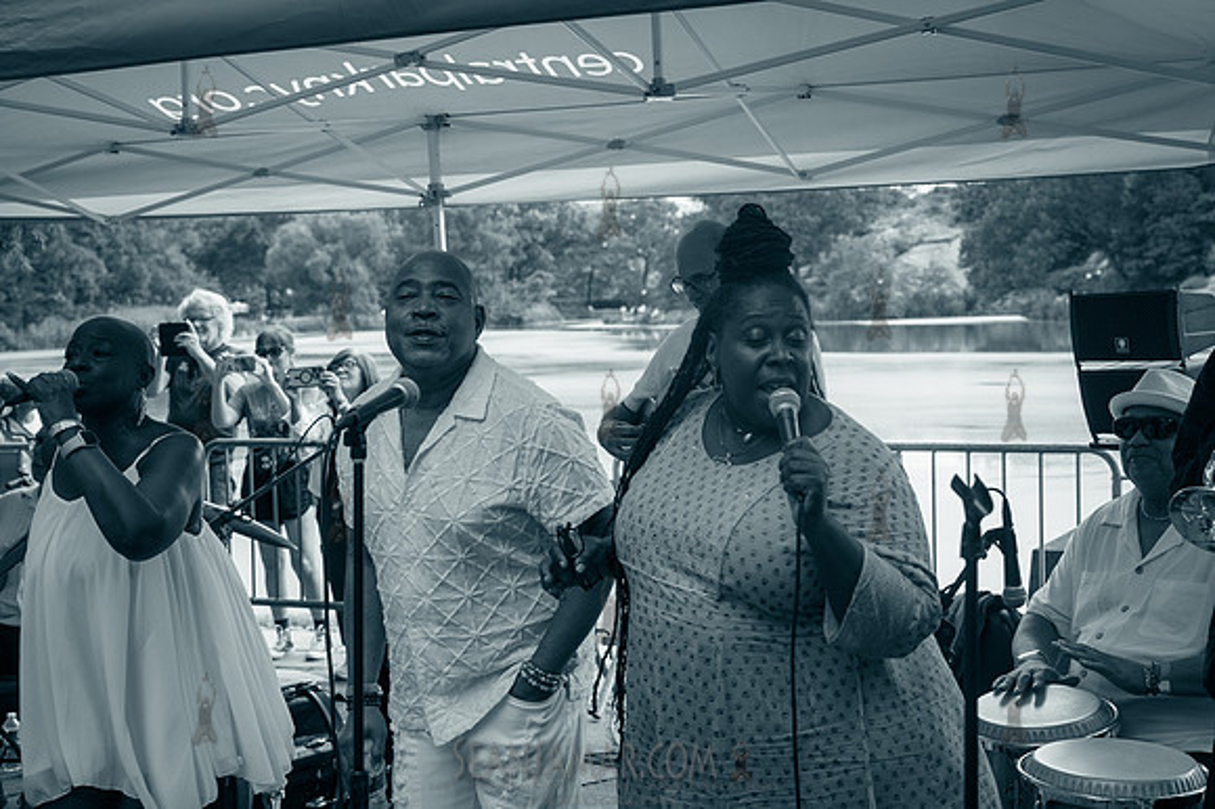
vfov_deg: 30.1
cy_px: 382
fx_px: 1502
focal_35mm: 45
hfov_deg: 43.9
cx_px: 712
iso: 640
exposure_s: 1/1250
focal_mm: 38
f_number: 4
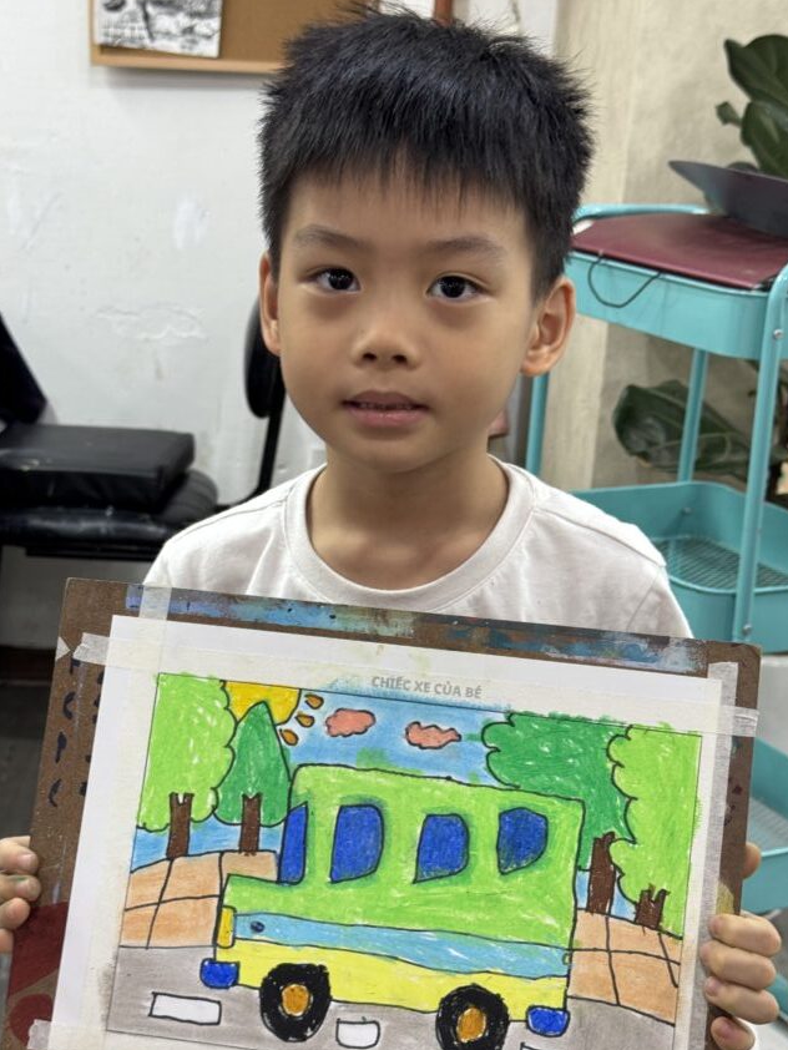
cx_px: 385
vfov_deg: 33.7
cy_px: 612
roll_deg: -3.0
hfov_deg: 25.7
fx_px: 1729
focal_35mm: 57
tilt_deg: -17.3
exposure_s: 1/50
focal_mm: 6.76
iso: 64
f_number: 1.78
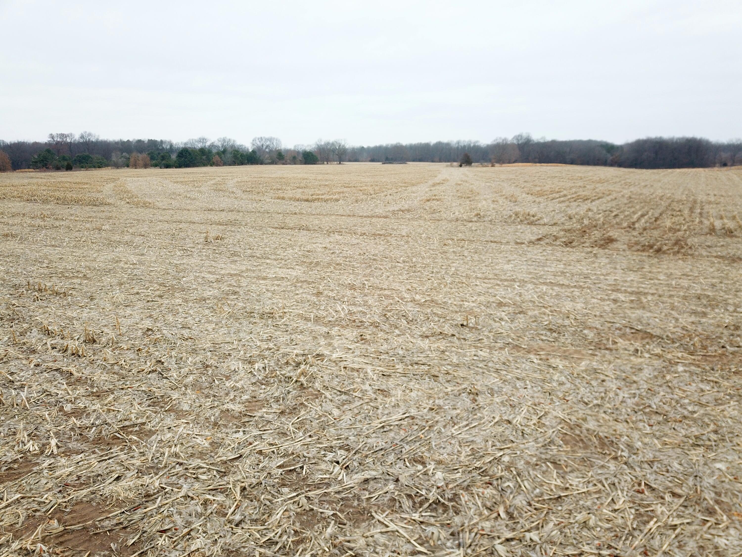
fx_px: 557
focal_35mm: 26
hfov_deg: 67.3
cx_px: 371
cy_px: 278
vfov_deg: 53.1
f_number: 2.2
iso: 100
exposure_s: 1/262
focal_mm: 4.73
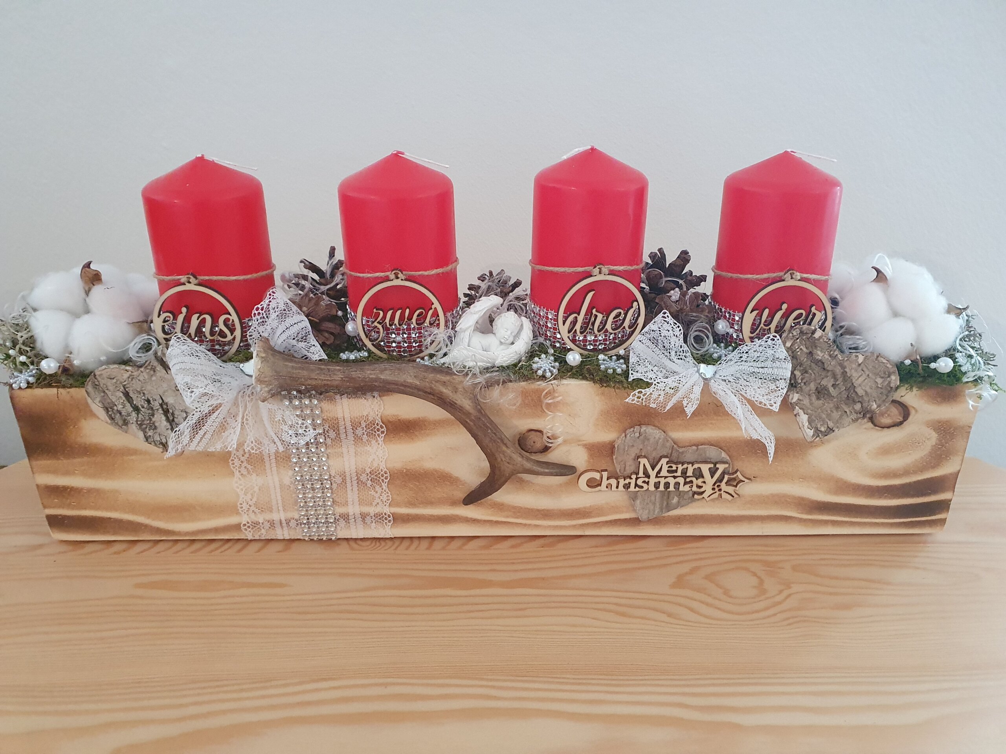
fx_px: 756
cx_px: 503
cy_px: 377
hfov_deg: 67.3
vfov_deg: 53.1
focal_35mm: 26
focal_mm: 4.32
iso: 640
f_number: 2.4
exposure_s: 1/50
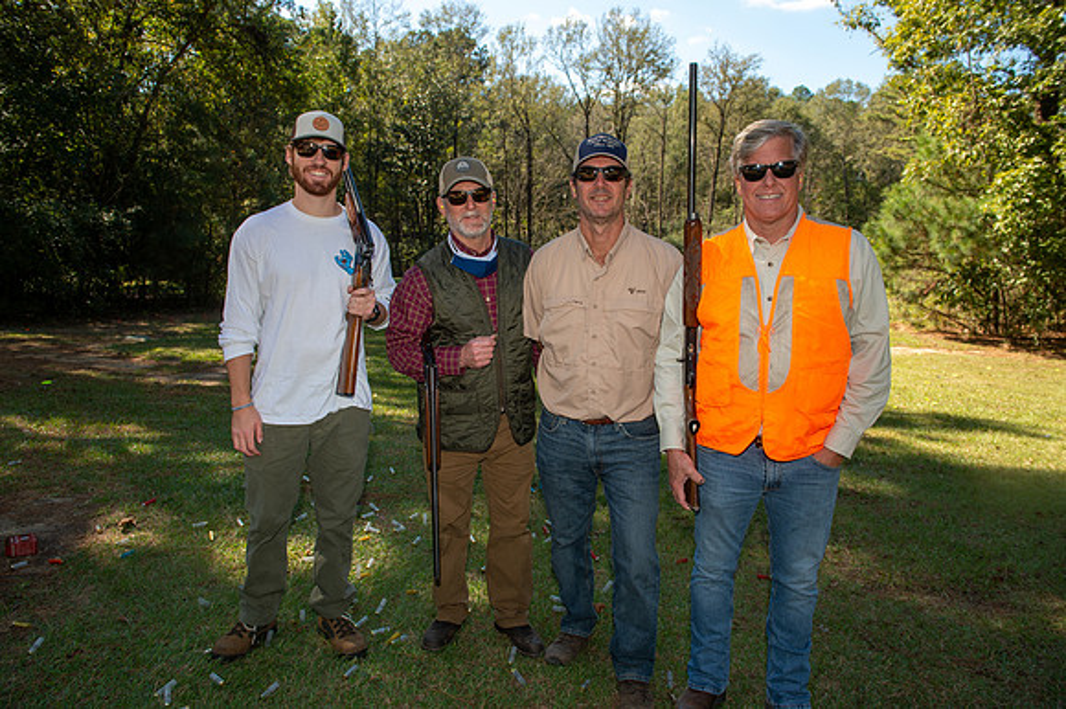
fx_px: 710
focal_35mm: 24
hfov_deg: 73.8
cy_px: 354
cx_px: 533
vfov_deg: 53.1
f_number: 5.6
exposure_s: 1/160
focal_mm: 24
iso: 125
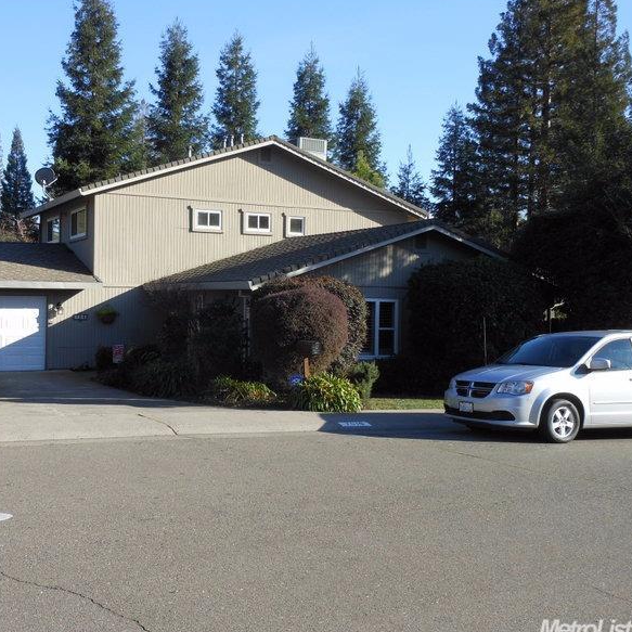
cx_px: 214
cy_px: 315
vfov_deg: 41.9
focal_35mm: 40
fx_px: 826
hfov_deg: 41.4
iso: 80
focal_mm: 5.9
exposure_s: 1/320
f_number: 4
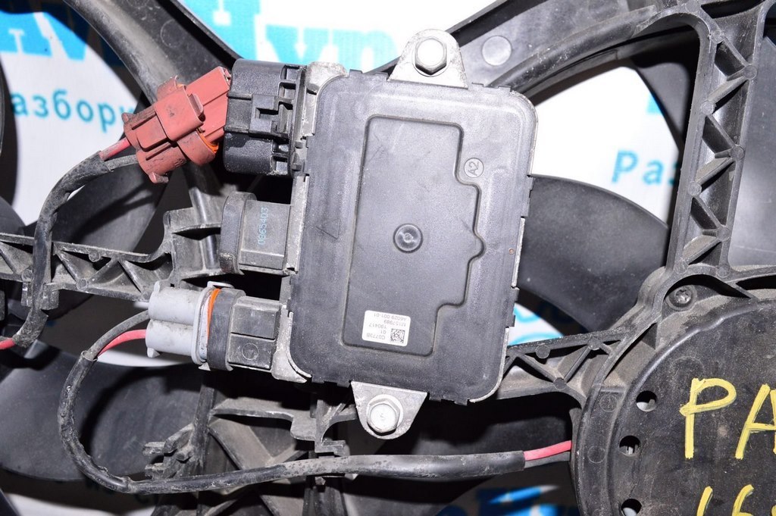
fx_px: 678
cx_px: 388
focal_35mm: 32
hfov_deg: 59.5
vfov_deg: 41.6
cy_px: 258
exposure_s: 1/160
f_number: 8
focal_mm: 21
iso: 1600
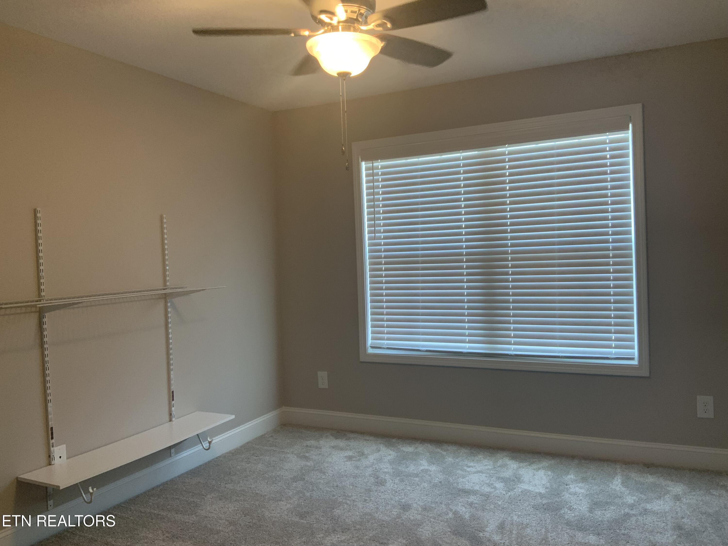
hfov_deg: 61.7
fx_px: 610
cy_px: 273
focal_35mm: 29
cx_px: 364
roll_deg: +2.2
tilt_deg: -0.7
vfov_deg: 48.2
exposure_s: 1/60
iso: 50
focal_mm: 3
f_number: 1.8
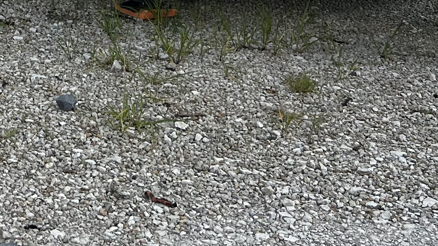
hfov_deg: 20.4
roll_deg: -1.4
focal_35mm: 99
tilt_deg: +3.8
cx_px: -60
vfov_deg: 10.6
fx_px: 1150
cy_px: -324
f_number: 1.5
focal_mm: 5.7
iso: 50
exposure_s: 1/2841
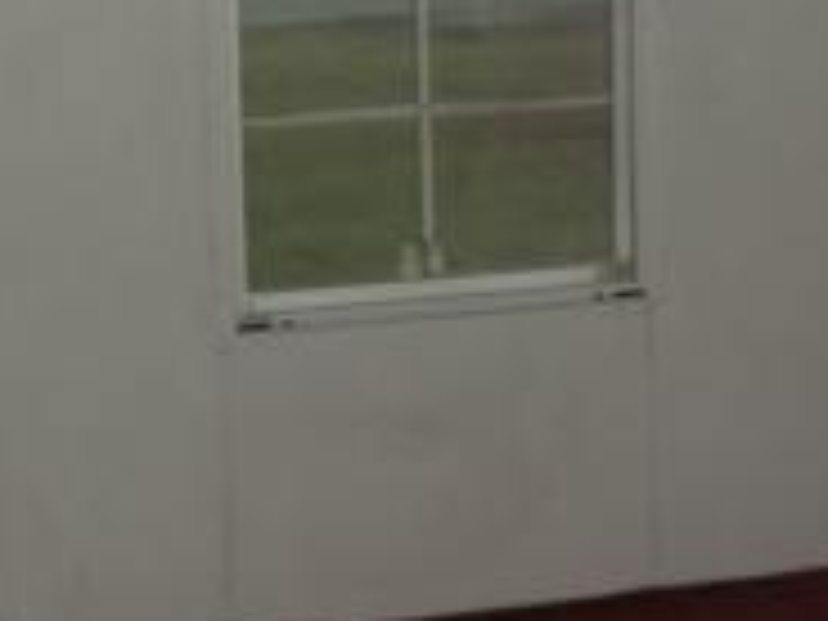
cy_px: 76
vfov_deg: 14.1
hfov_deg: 18.6
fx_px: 2488
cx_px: 720
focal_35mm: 104
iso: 160
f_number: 3.3
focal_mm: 5.9
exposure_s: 1/30
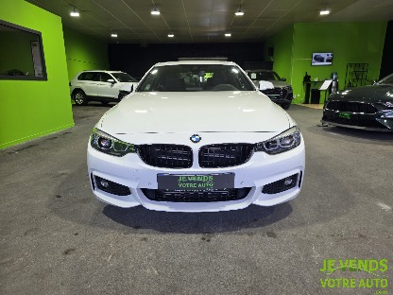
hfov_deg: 73.9
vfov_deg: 58.9
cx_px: 196
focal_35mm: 23
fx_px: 261
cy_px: 148
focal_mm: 6.25
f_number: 1.7
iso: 20
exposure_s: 1/50.3
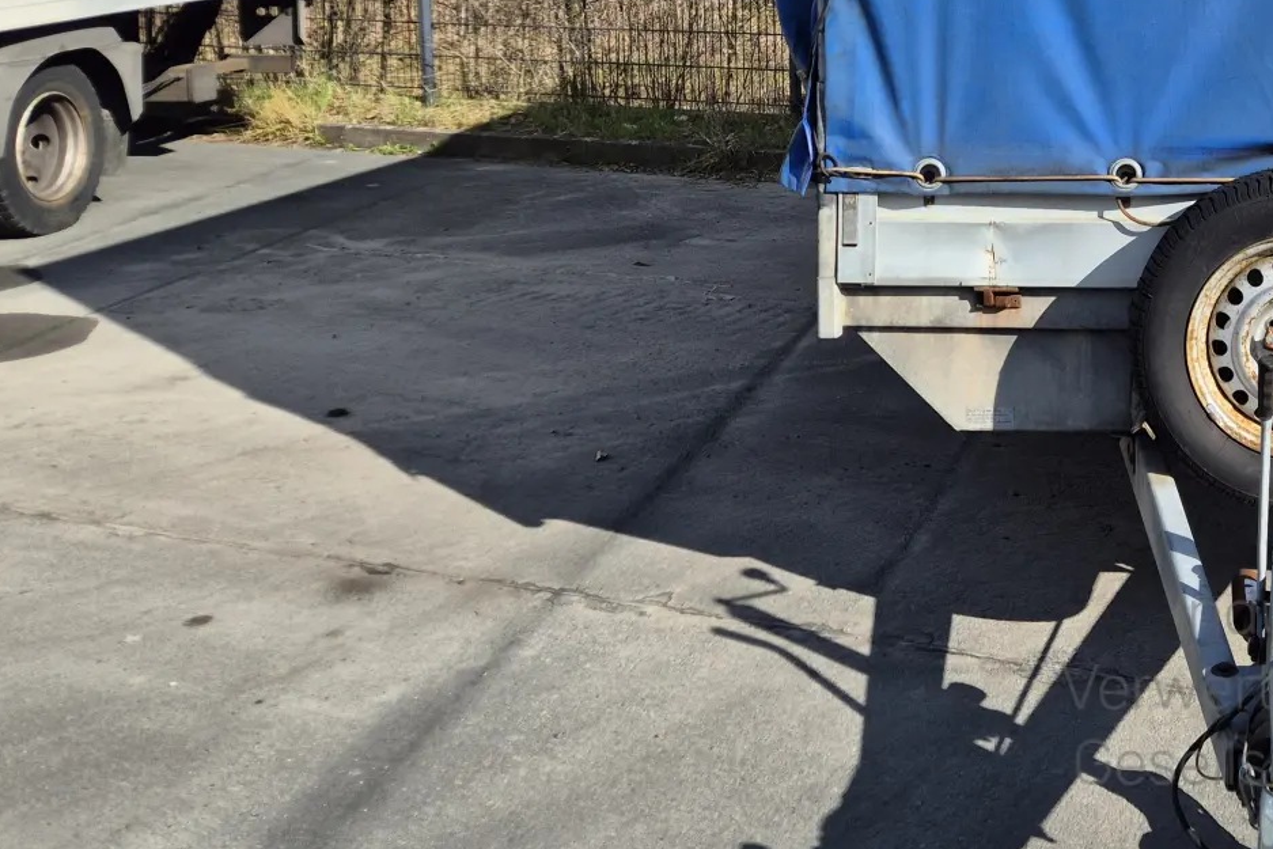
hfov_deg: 36.5
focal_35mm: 49
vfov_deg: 26.1
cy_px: 4
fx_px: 1733
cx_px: 1255
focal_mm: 5.4
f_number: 1.8
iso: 25
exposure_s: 1/2020
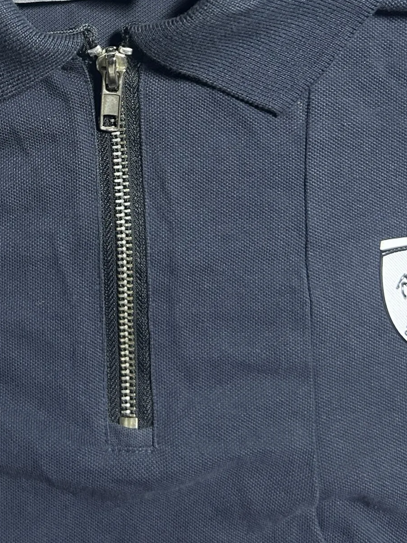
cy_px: 77
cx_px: 87
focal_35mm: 55
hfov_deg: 26.1
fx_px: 862
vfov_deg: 33.5
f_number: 1.5
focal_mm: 5.7
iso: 400
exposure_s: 1/33
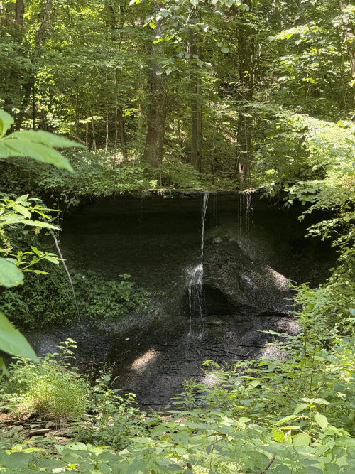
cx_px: 178
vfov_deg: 16.4
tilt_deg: +4.1
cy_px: 237
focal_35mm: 120
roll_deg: +0.1
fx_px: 1641
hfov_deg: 12.3
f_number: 2.8
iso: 250
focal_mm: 15.66
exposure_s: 1/99
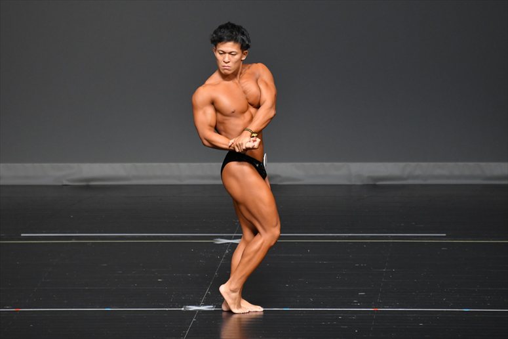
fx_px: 5289
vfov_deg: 3.7
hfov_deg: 5.5
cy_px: 170
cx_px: 254
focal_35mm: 375
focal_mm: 250
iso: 2500
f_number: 5.6
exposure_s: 1/400
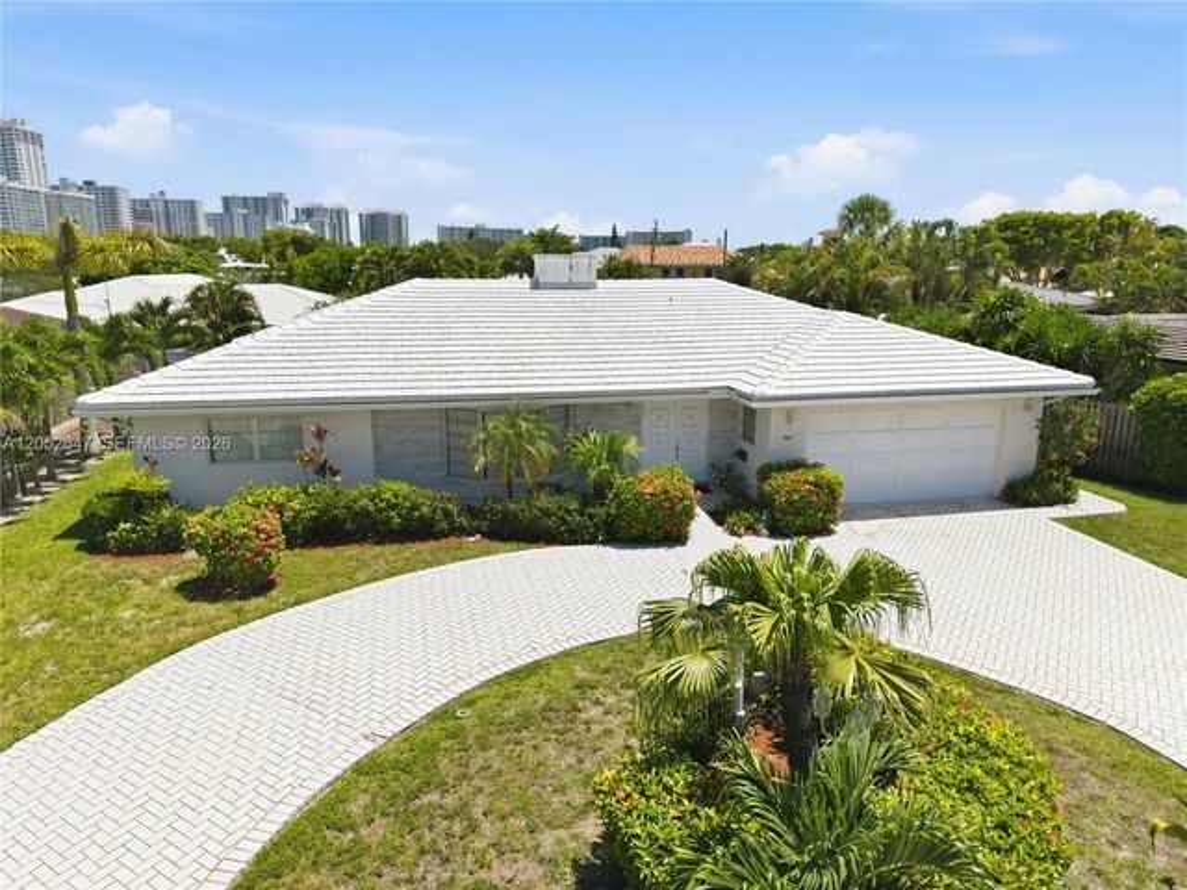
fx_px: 823
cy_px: 445
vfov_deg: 56.8
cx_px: 594
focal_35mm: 24
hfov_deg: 71.6
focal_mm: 8.7
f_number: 1.8
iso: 130
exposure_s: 1/5000
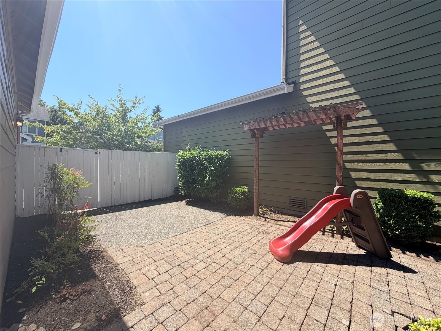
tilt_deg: -0.2
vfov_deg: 85.7
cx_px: 220
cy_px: 166
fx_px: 178
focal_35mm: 14
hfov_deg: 102.1
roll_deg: -0.4
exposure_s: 1/770
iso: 32
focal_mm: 2.22
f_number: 2.2
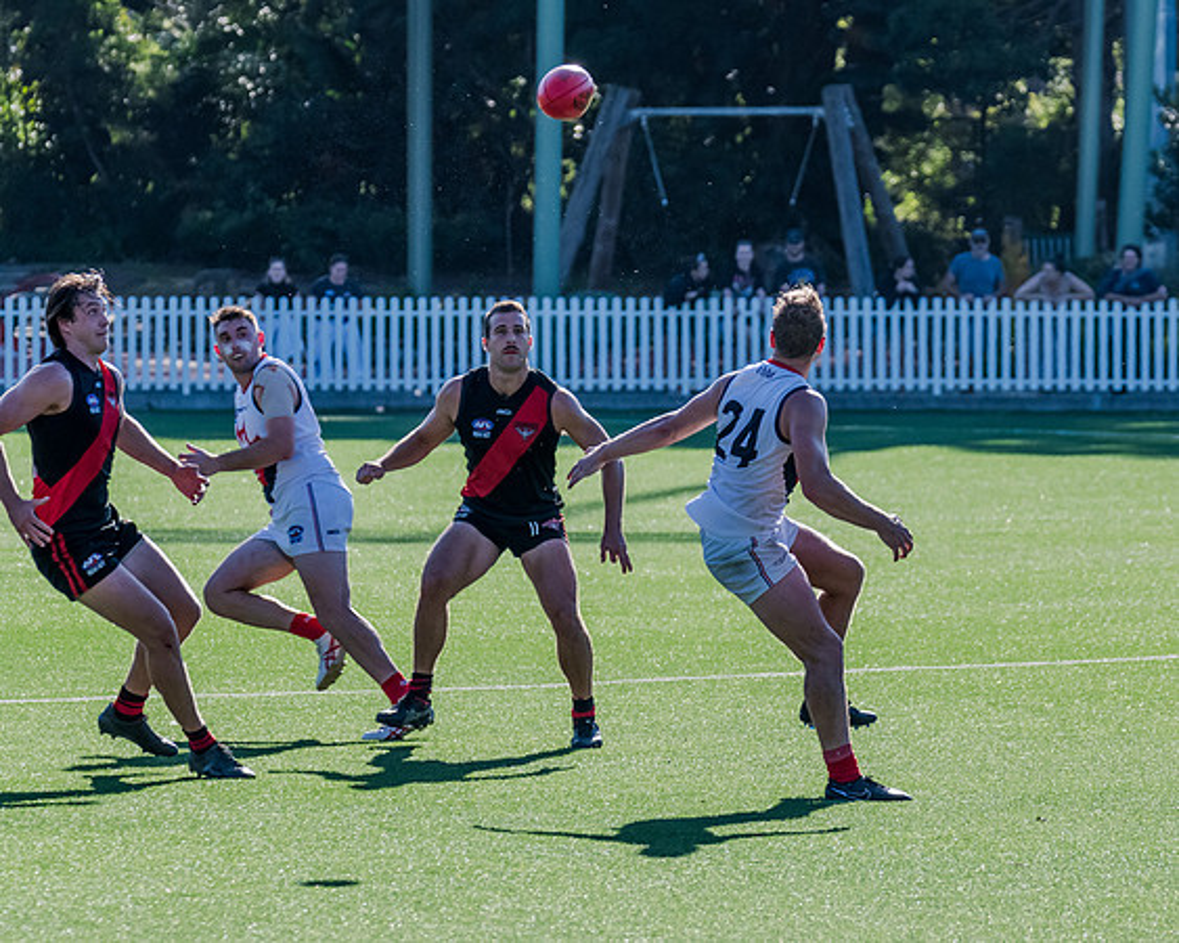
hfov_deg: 5.3
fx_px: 12757
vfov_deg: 4.2
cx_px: 937
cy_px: 472
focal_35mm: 366
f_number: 8
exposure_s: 1/1600
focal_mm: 240
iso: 800
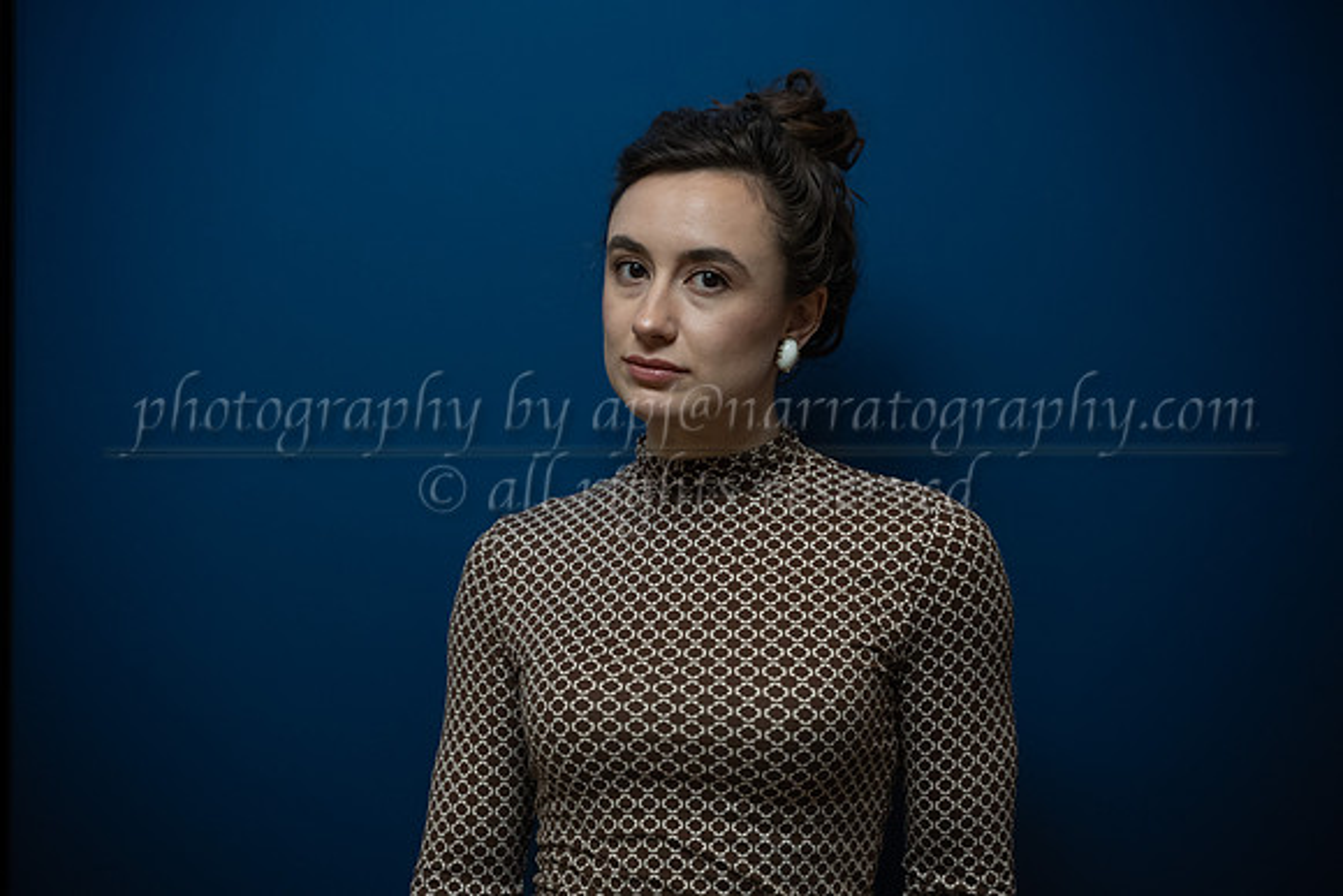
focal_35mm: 75
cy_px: 448
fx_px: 2798
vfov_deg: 18.2
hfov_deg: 27.0
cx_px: 672
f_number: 2.8
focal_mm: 75
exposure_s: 1/1250
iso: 1600
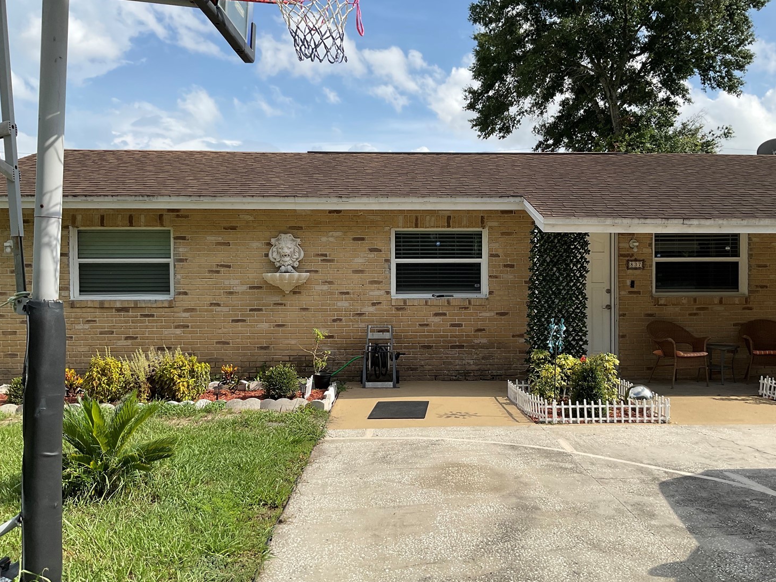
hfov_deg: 56.7
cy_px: 295
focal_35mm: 32
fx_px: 717
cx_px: 425
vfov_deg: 44.2
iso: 16
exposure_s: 1/2141
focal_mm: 3
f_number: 1.8
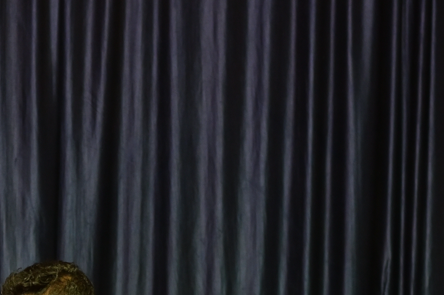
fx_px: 1836
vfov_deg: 8.8
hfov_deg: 13.5
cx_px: -72
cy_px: 515
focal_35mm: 149
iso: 1250
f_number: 2.2
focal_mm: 35
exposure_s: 1/640
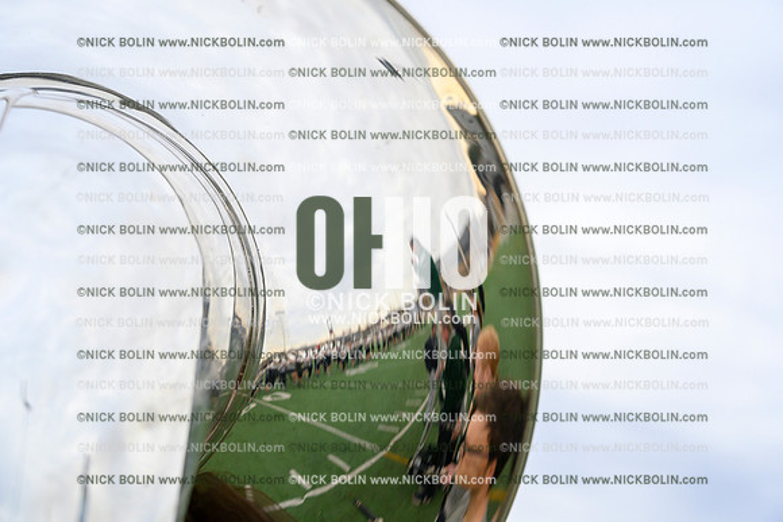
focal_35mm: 52
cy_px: 261
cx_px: 392
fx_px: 1131
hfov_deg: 38.2
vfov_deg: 26.0
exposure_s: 1/2000
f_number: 4
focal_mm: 52
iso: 800
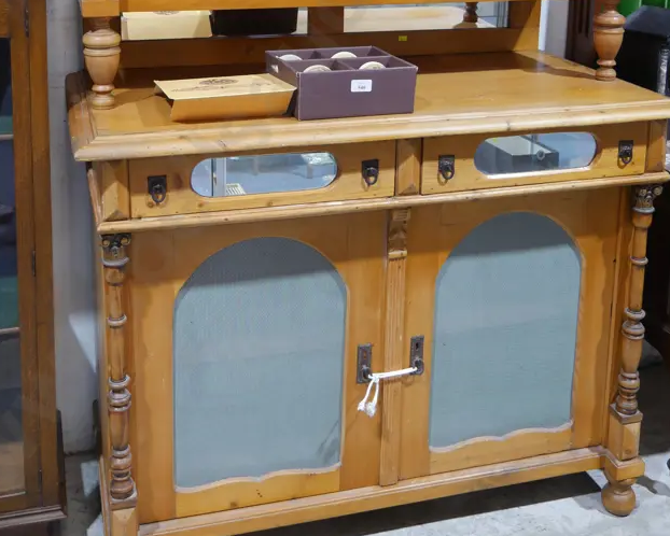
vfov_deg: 31.7
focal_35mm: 45
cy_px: 41
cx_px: 313
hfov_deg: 41.1
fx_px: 893
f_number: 3.5
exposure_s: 1/60
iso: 500
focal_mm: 14
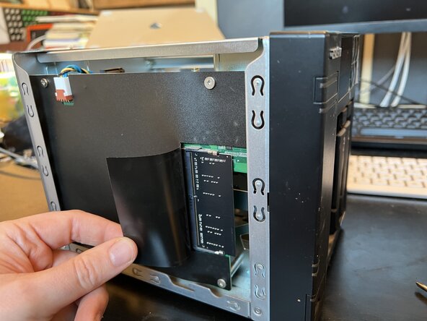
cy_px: 160
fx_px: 321
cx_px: 214
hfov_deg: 67.3
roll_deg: +4.4
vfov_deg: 53.1
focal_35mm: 26
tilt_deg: -20.8
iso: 500
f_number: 1.5
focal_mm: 5.7
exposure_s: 1/60
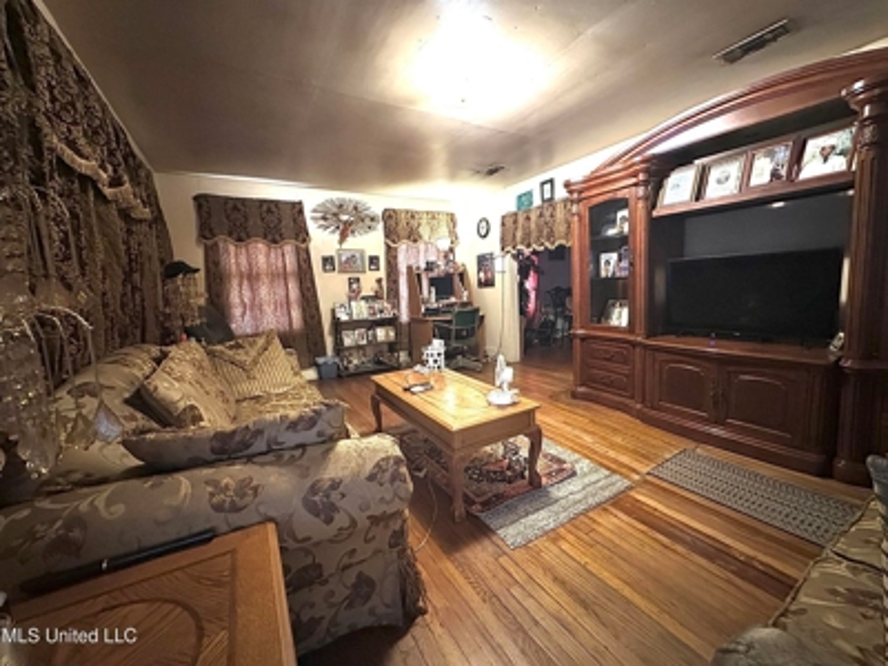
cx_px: 444
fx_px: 359
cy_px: 333
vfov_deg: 85.7
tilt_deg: -7.4
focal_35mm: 14
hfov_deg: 102.1
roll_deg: +2.5
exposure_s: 1/30
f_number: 2.2
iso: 1250
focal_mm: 2.22
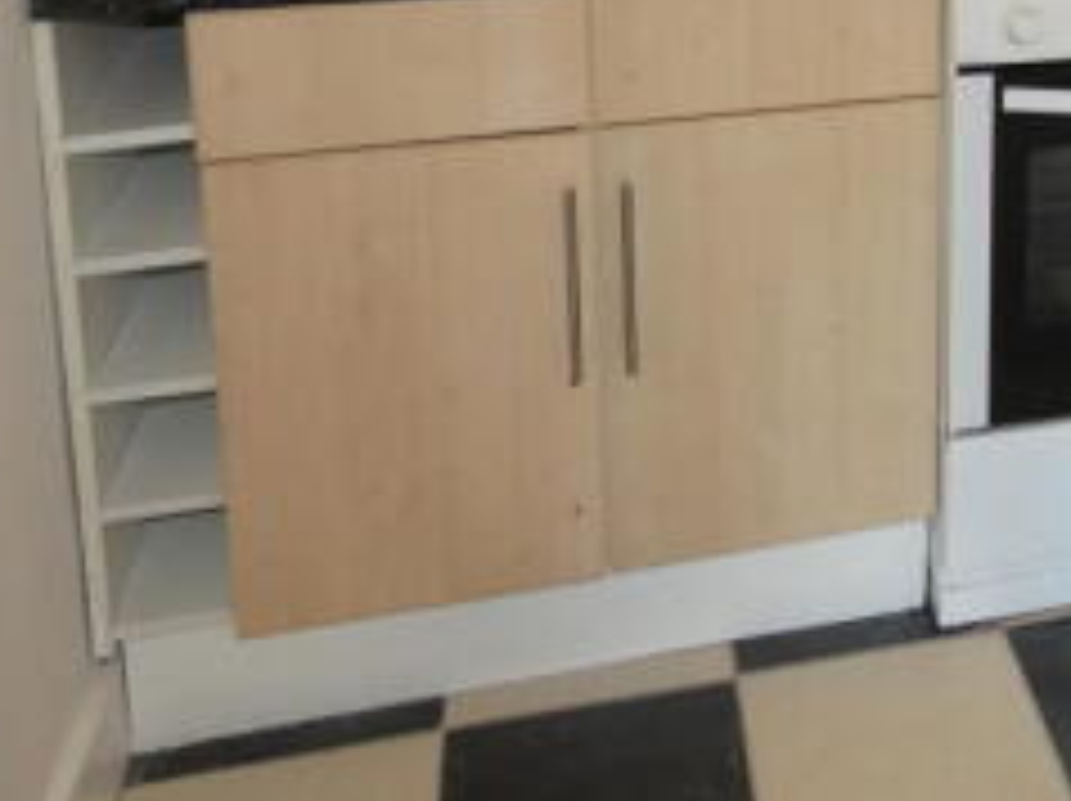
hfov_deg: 35.8
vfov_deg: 26.2
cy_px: -178
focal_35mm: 49
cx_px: 1024
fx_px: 1515
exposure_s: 1/60
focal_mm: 3.6
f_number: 2.8
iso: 250
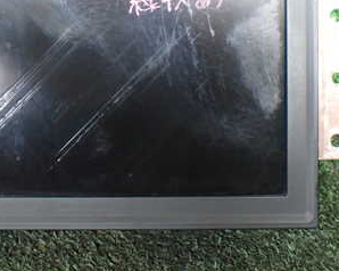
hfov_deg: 31.4
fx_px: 592
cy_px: 57
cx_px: 83
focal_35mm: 59
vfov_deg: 25.4
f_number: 2.3
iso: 800
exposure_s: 1/125
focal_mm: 5.4
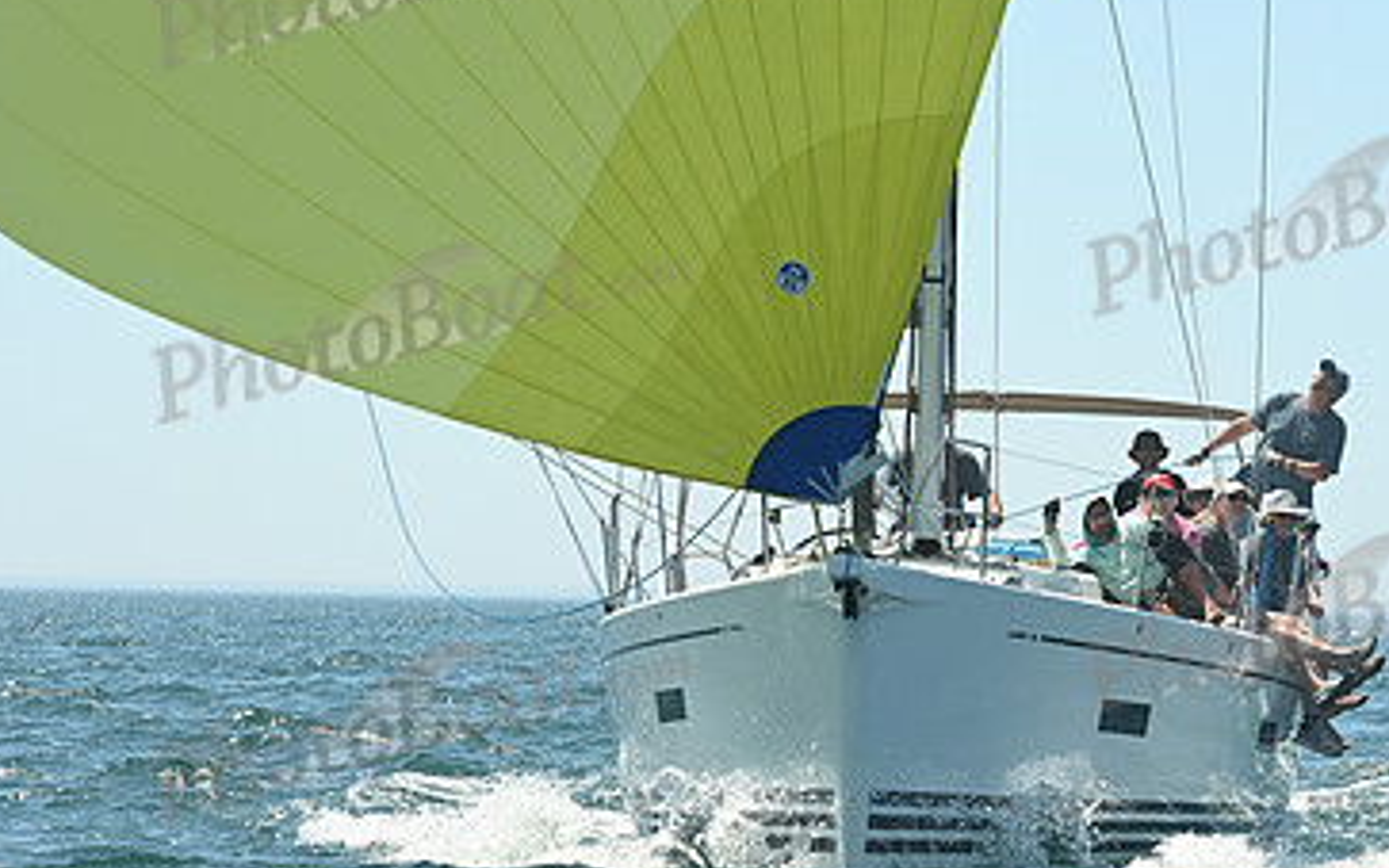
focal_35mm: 179
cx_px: 892
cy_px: 468
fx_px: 6777
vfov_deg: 7.3
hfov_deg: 11.7
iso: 320
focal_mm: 110
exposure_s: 1/1000
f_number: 7.1
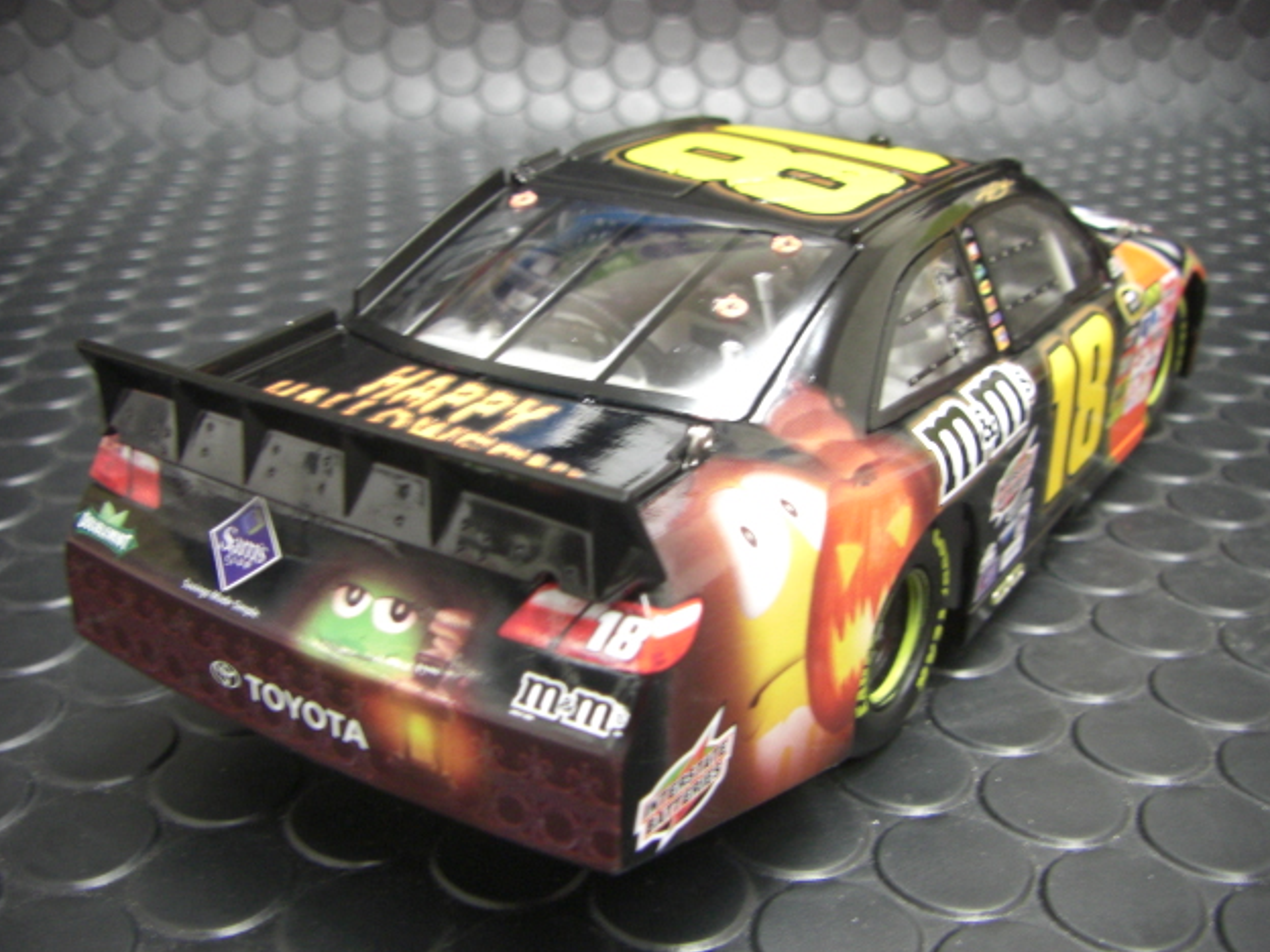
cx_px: 627
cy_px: 470
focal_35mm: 39
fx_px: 1431
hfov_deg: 47.9
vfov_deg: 36.8
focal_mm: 6.3
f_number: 3.4
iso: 200
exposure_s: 1/8
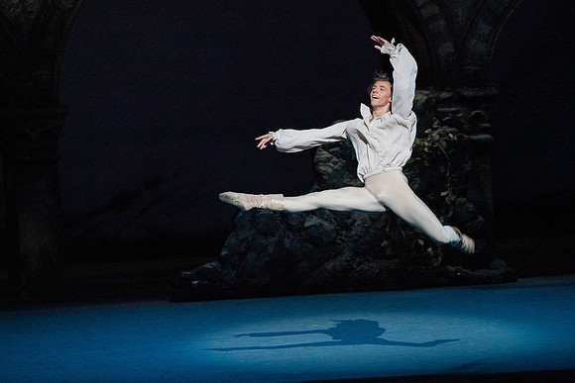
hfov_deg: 6.7
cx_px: 280
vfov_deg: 4.5
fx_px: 4897
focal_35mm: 307
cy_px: 191
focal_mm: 294
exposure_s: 1/200
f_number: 5.6
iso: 8000
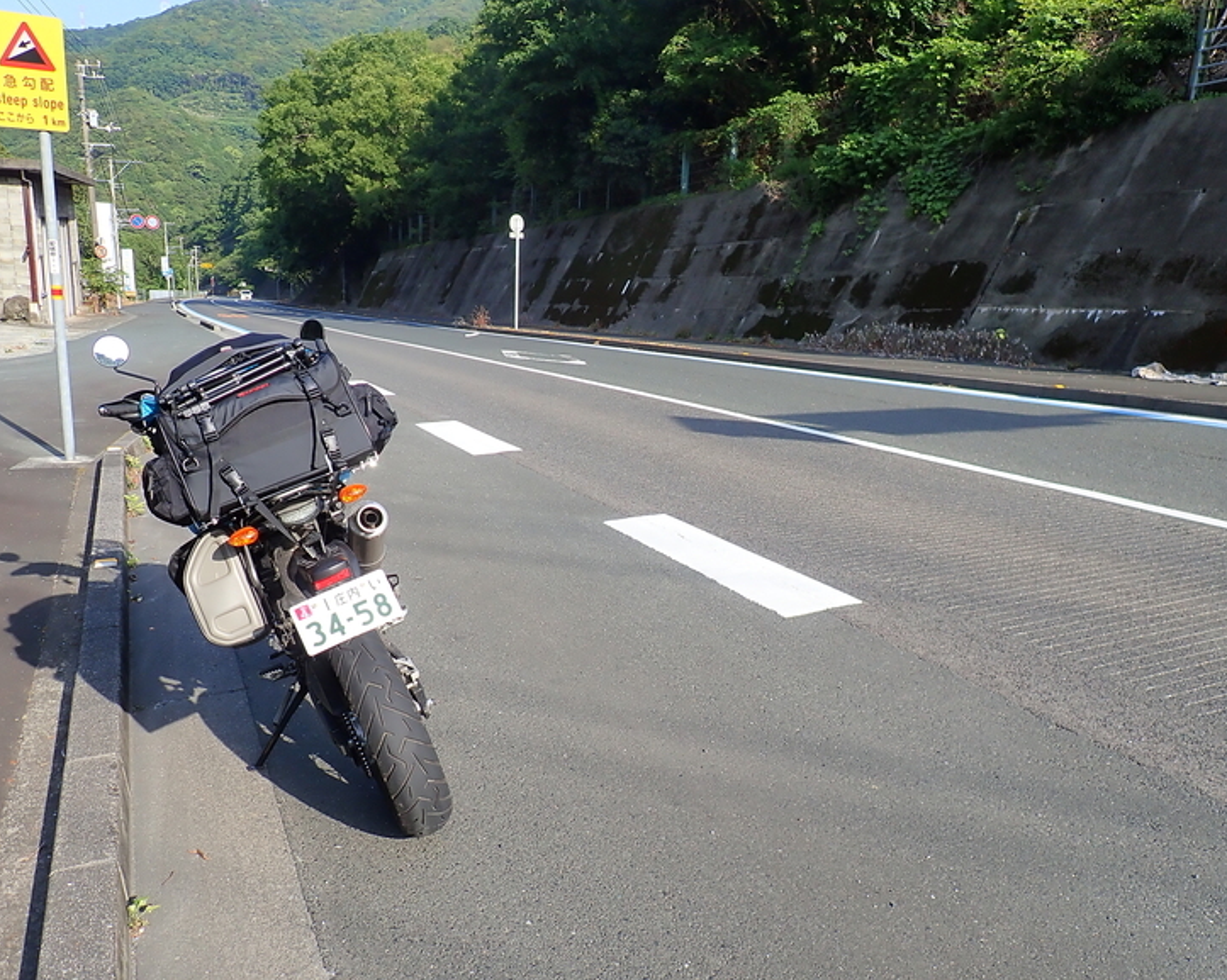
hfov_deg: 64.1
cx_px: 608
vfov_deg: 53.2
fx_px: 980
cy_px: 504
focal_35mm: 27
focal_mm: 4.5
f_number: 2.8
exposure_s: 1/800
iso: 100
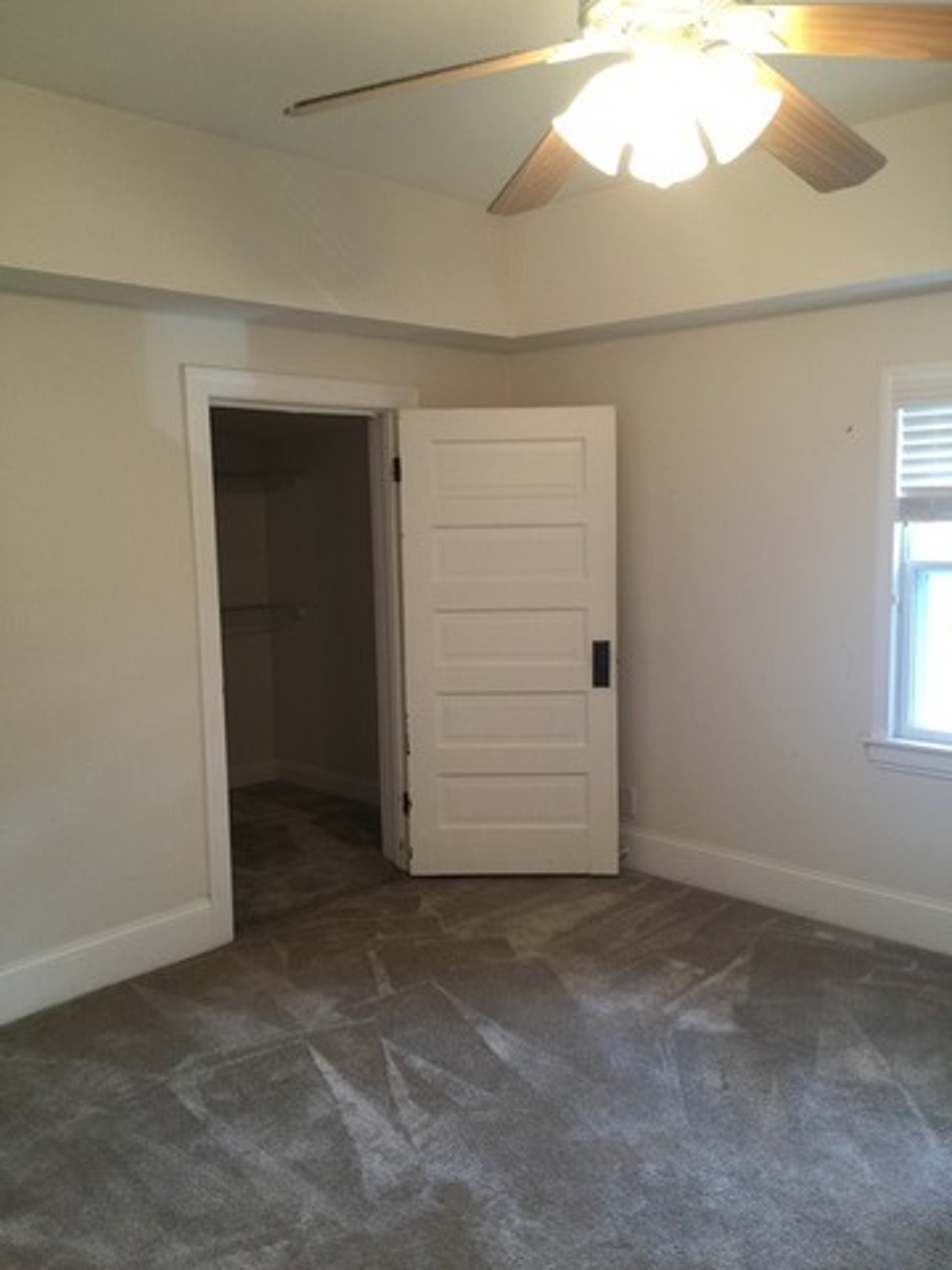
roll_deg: +1.8
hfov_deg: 48.2
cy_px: 635
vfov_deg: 61.7
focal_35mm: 29
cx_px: 476
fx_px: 1063
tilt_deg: -6.3
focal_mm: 4.15
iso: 50
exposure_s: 1/15
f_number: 2.2
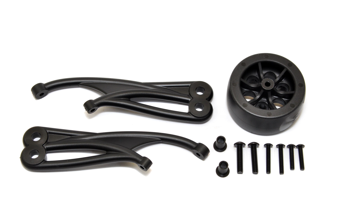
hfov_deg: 20.9
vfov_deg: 14.0
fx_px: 914
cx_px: 169
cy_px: 112
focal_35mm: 98
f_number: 22
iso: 400
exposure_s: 1/60
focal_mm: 65
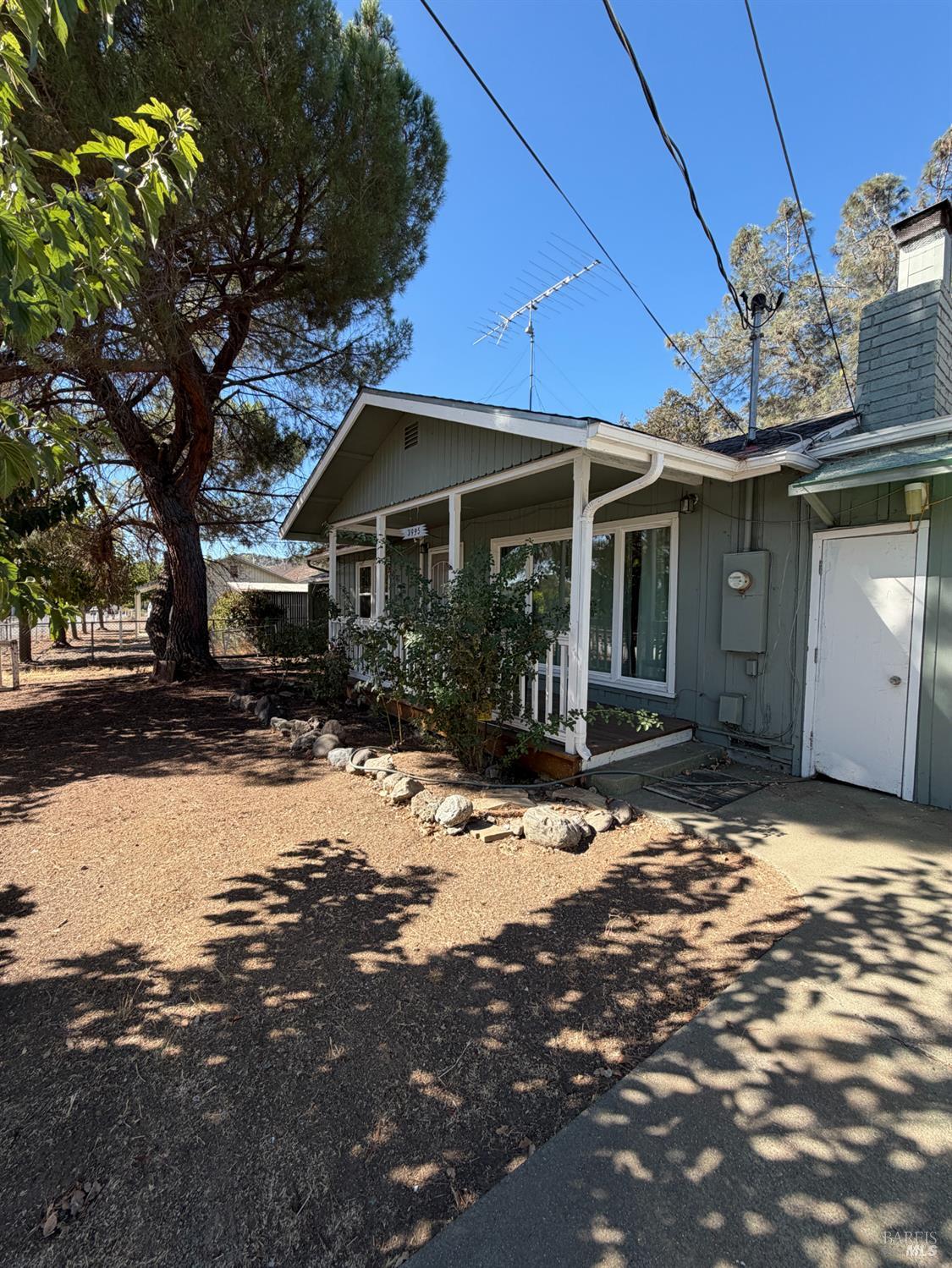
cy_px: 634
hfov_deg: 85.7
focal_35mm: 14
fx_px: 513
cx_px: 476
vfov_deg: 102.0
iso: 50
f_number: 2.2
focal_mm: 2.22
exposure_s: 1/502
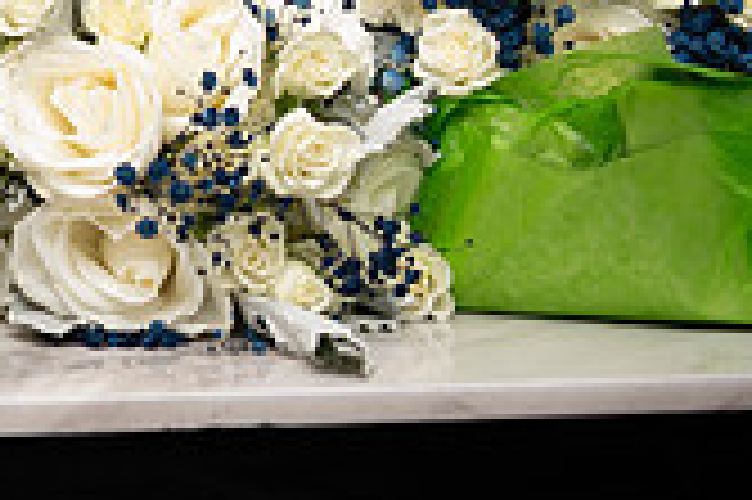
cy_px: -261
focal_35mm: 125
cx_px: -293
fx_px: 2609
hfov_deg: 15.4
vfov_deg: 10.5
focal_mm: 36
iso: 50
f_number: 2.8
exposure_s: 1/100
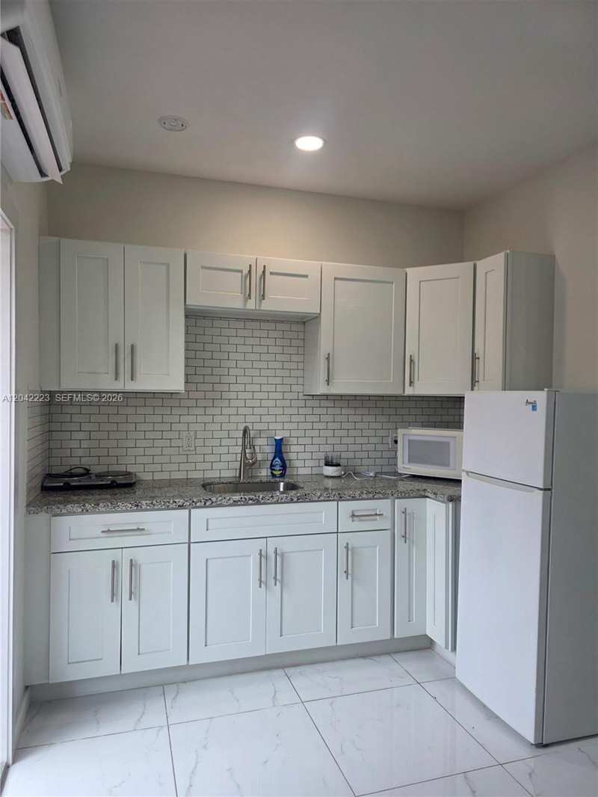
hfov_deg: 58.9
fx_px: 530
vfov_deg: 73.9
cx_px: 299
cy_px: 398
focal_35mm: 23
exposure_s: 1/120
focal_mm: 6.3
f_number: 1.7
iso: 80
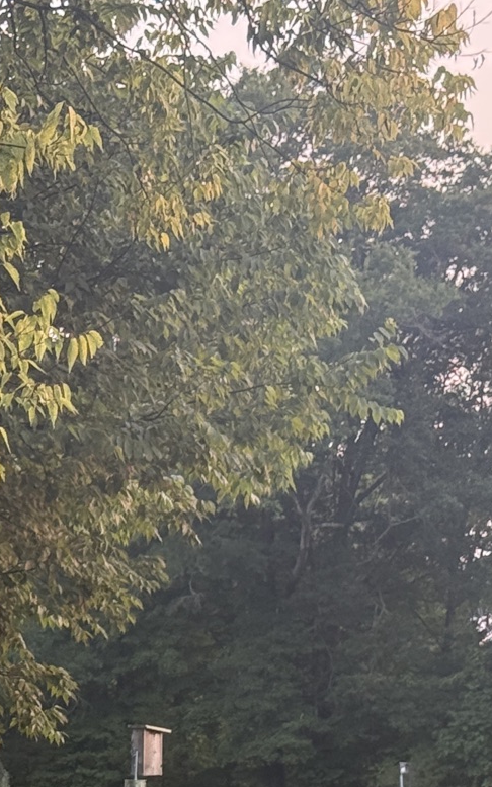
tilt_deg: -0.8
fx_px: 3088
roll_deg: +0.2
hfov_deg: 9.0
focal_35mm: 144
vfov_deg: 14.2
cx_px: -11
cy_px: 834
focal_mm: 6.76
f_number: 1.78
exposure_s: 1/196
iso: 125
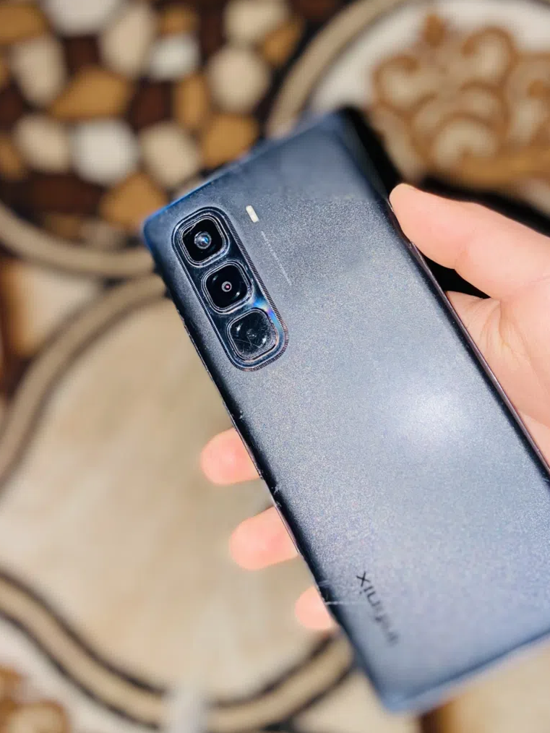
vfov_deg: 52.3
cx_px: 294
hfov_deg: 40.7
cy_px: 298
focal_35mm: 35
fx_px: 741
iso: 32
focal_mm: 4.25
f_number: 1.8
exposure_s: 1/44
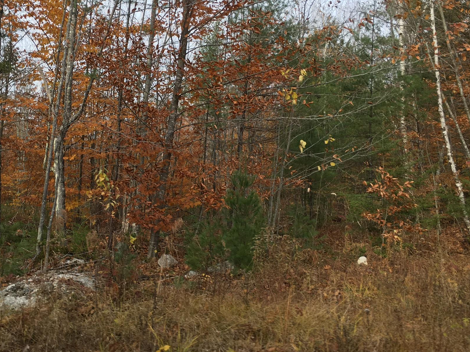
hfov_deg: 49.6
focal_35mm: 37
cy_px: 153
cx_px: 176
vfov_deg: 38.6
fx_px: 502
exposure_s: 1/289
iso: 25
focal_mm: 4.15
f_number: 2.2
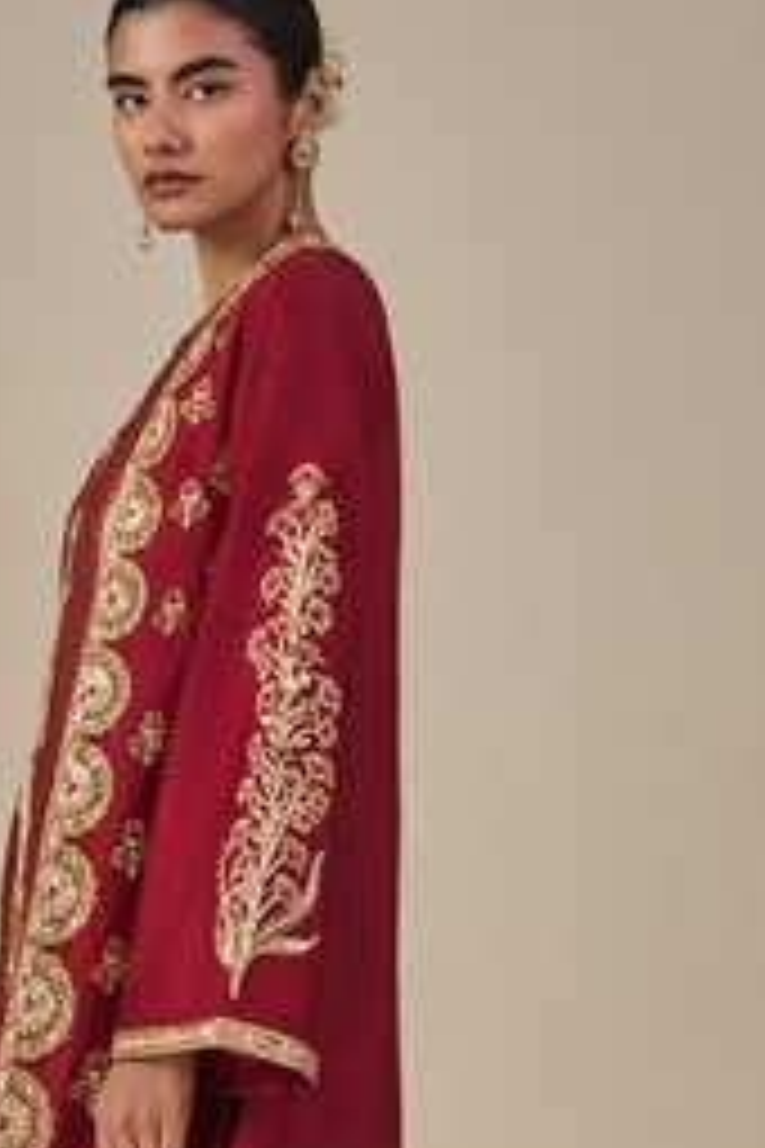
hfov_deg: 13.0
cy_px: 1029
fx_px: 3347
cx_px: 212
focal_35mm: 105
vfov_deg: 19.1
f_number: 5.6
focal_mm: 51
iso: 250
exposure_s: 1/160
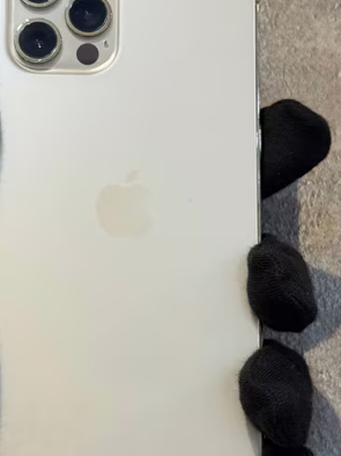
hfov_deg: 18.8
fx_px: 1026
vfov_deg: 25.0
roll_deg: -4.6
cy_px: 207
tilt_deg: +8.6
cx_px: 109
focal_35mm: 78
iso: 50
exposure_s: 1/50
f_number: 1.78
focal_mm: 6.76
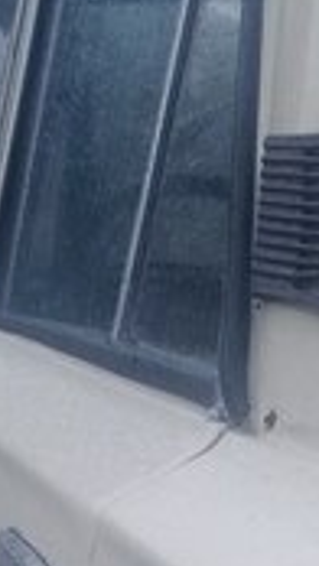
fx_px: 1442
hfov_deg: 12.6
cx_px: 94
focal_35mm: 96
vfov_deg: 19.9
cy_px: 787
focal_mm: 3.3
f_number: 2.2
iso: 50
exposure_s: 1/198
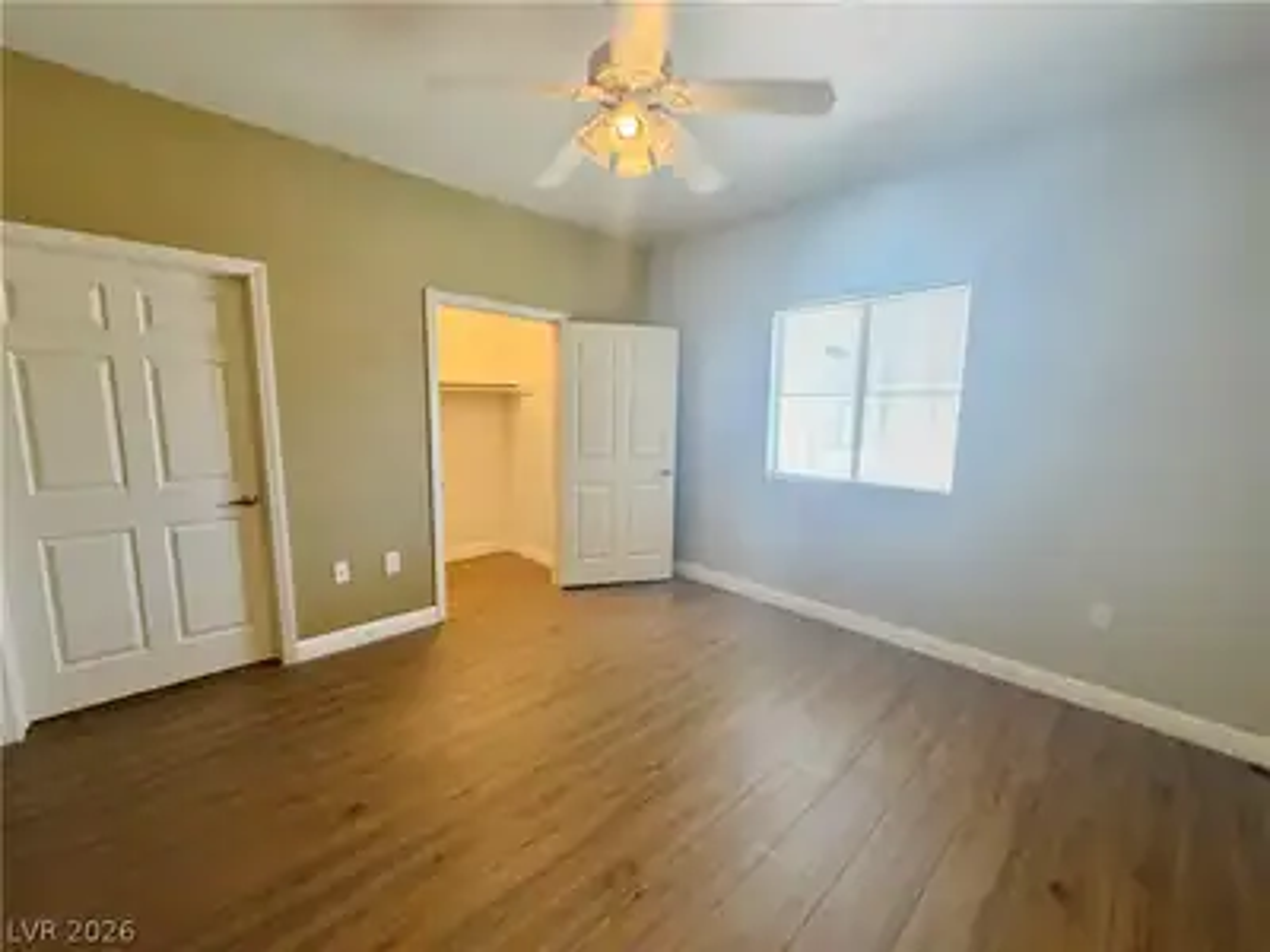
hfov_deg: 102.1
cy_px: 476
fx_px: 514
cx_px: 635
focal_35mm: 14
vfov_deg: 85.7
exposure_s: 1/120
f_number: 2.2
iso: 250
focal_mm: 2.22
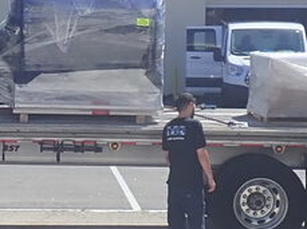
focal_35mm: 168
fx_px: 1488
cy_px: 123
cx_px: -118
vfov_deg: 8.8
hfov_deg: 11.4
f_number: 9
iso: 100
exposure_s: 1/125
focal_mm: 5.87
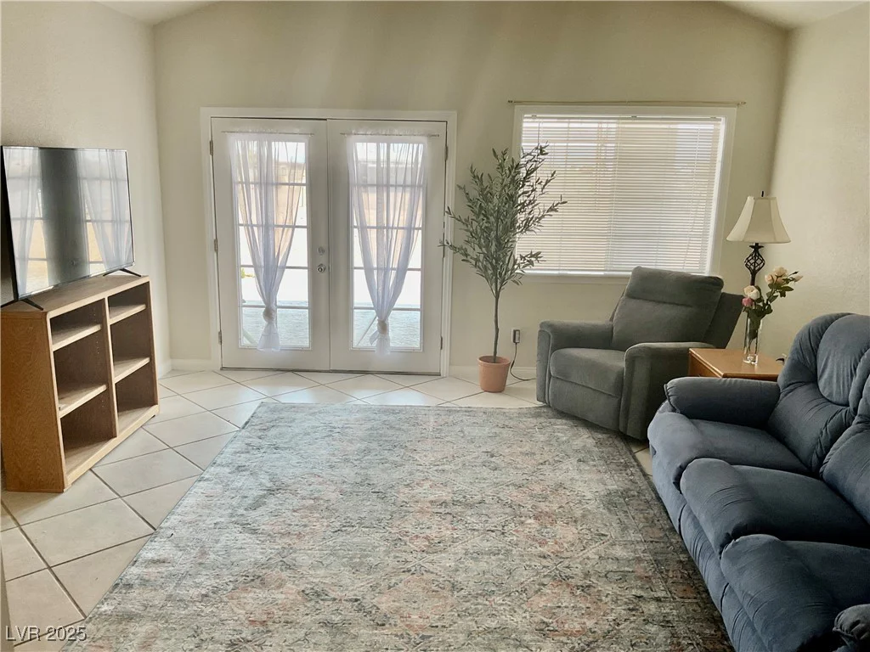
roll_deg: -3.0
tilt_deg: -13.9
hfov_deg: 61.7
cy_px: 326
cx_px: 435
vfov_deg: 48.2
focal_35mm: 29
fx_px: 729
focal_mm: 3
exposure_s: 1/120
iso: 32
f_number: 1.8
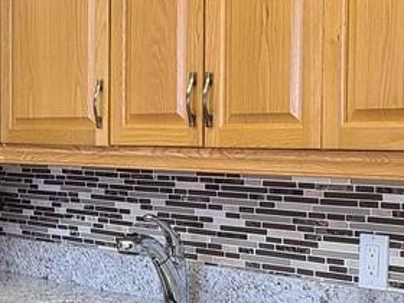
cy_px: 199
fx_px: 1109
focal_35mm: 95
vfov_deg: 15.5
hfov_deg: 18.6
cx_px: -176
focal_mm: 5.4
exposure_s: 1/59
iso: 250
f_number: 1.8
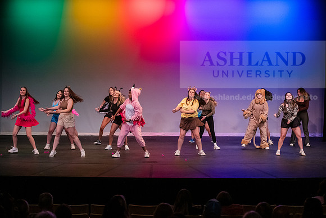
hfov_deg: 28.8
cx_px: 163
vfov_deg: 19.5
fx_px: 634
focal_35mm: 70
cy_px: 109
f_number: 3.2
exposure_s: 1/320
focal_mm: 70
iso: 4000
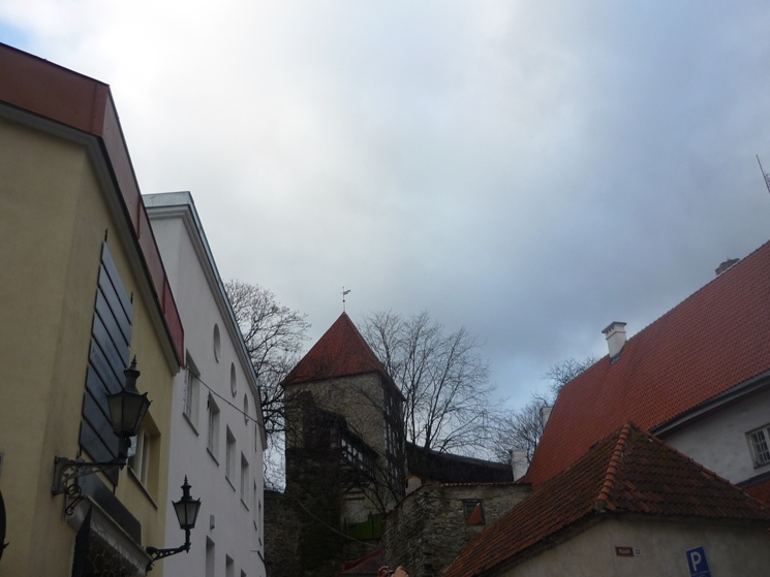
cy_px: 291
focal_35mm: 34
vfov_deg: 41.8
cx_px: 392
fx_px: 756
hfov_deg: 53.9
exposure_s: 1/250
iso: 100
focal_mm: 5.5
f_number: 2.8
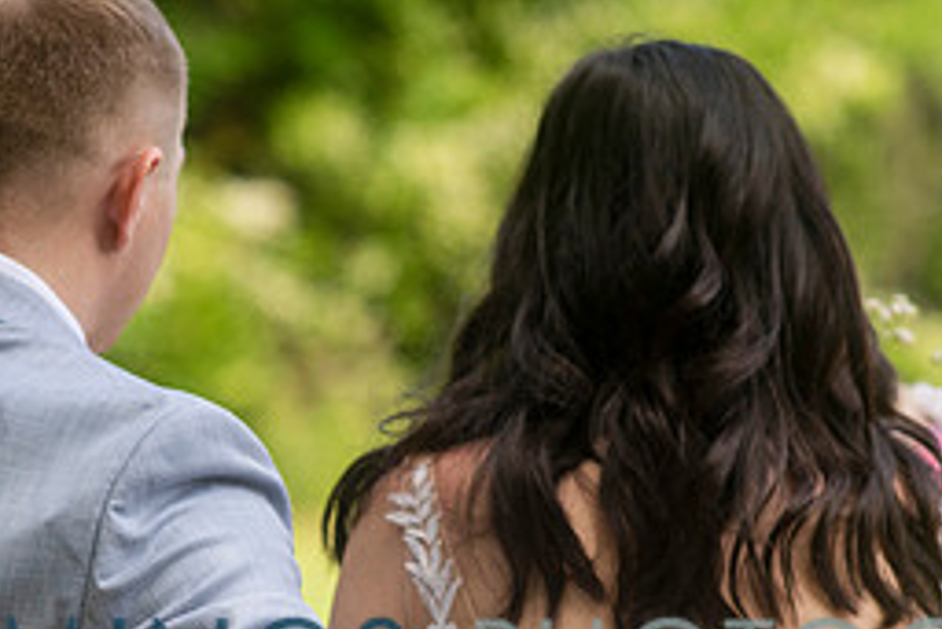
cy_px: 653
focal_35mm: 196
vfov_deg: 7.0
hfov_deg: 10.5
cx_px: 346
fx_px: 5131
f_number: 2.8
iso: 500
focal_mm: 85
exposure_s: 1/5000
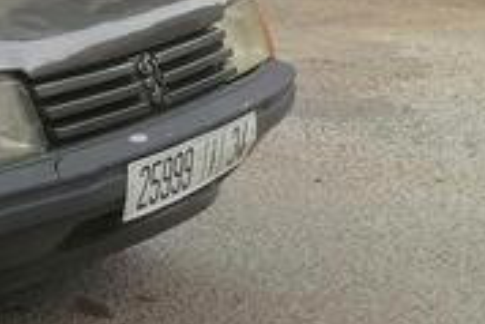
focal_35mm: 103
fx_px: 1389
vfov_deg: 13.1
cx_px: -379
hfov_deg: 16.6
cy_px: -1
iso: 50
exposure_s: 1/162
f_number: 1.8
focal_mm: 5.3
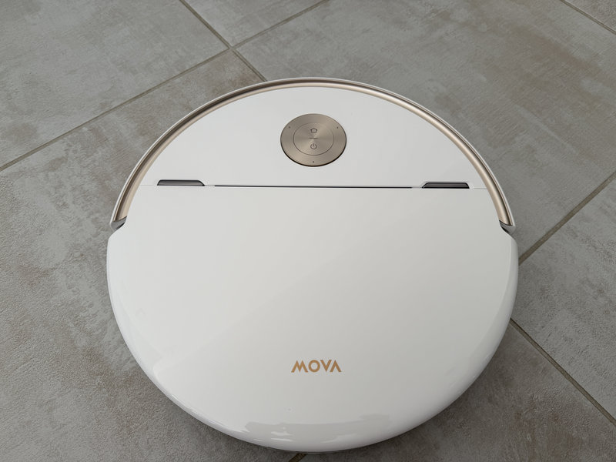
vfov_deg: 56.8
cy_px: 231
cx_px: 308
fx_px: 427
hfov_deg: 71.6
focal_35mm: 24
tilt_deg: -62.0
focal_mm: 6.76
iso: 80
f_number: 1.78
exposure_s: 1/121
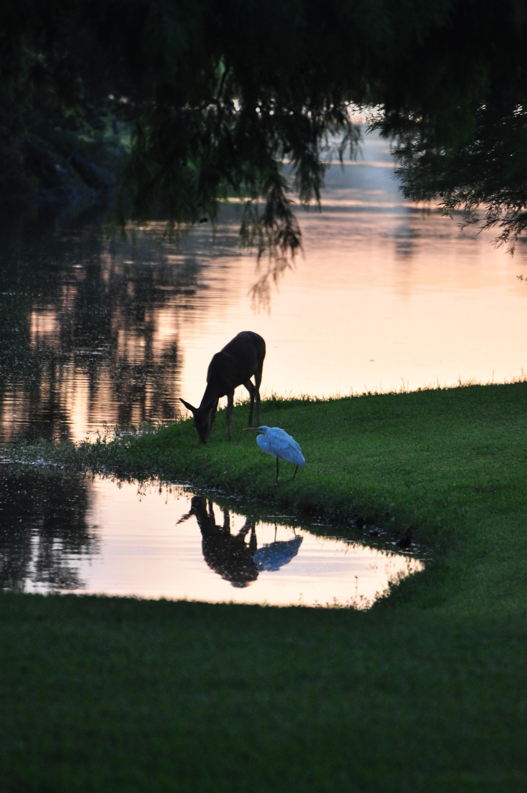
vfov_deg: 5.3
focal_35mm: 390
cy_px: 396
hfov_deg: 3.5
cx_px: 264
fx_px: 8586
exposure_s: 1/15
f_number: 5.6
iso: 800
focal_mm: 260
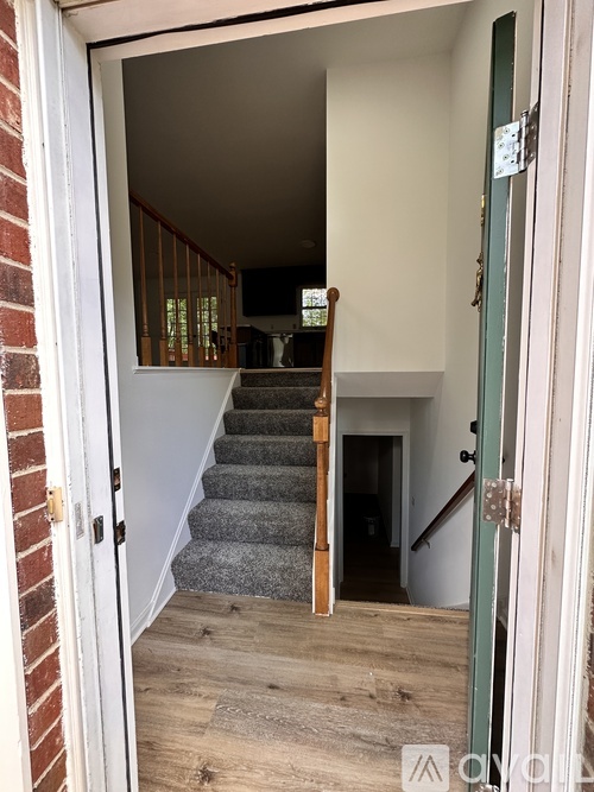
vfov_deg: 102.1
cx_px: 297
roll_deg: +0.1
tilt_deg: -5.0
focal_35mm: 14
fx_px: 320
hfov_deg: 85.7
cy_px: 396
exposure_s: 1/99
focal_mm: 2.22
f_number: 2.2
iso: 160
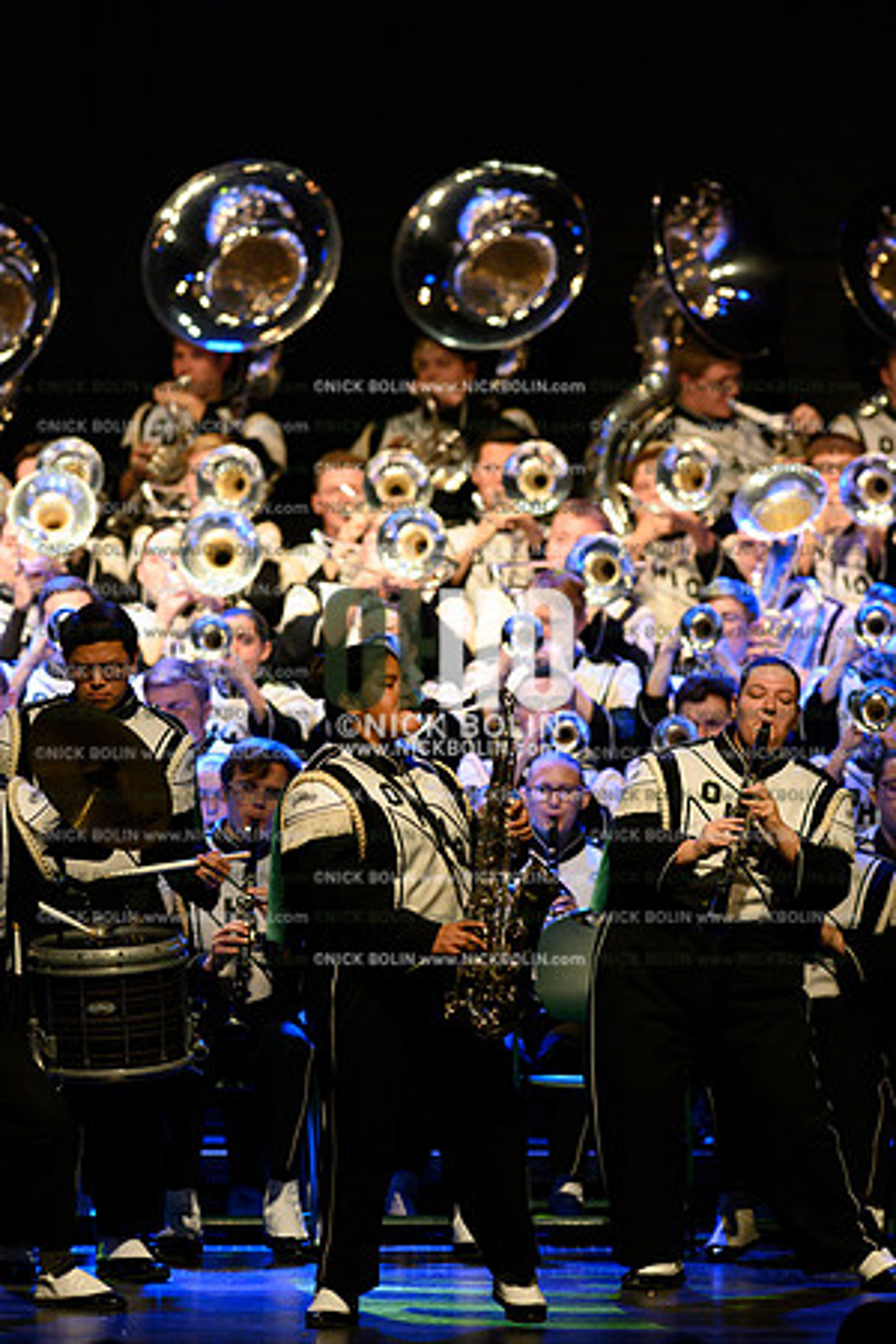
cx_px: 448
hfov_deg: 4.6
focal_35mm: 300
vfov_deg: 6.9
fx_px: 11199
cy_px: 672
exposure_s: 1/500
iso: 5000
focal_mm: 300
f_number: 4
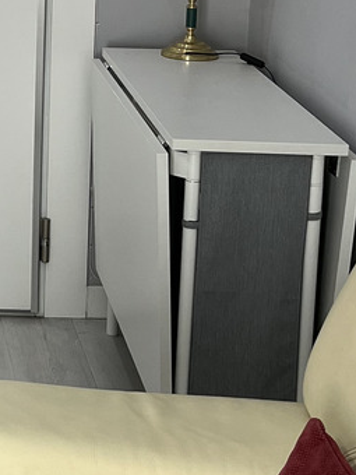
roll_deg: +0.0
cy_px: -14
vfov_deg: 17.4
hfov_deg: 12.7
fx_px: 1508
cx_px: -198
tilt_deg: -9.6
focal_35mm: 110
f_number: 1.6
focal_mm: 5.1
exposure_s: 1/121
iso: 64
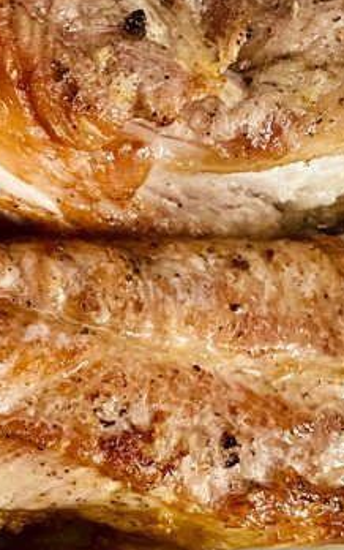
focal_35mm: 81
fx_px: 1213
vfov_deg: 25.4
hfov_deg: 15.7
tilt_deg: -89.4
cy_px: 349
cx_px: -25
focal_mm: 4.25
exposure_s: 1/31
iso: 640
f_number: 1.8
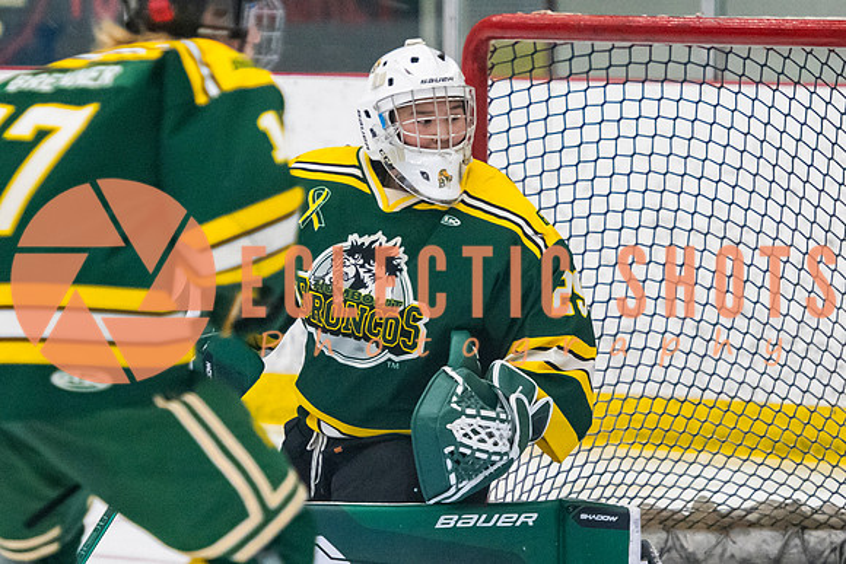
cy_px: 238
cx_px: 399
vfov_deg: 3.8
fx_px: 8614
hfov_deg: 5.6
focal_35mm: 366
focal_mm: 145
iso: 2500
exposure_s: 1/640
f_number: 3.2
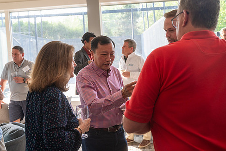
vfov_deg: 30.5
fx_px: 276
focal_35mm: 44
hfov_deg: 44.5
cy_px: 72
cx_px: 117
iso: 640
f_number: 4.5
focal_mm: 37
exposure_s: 1/200
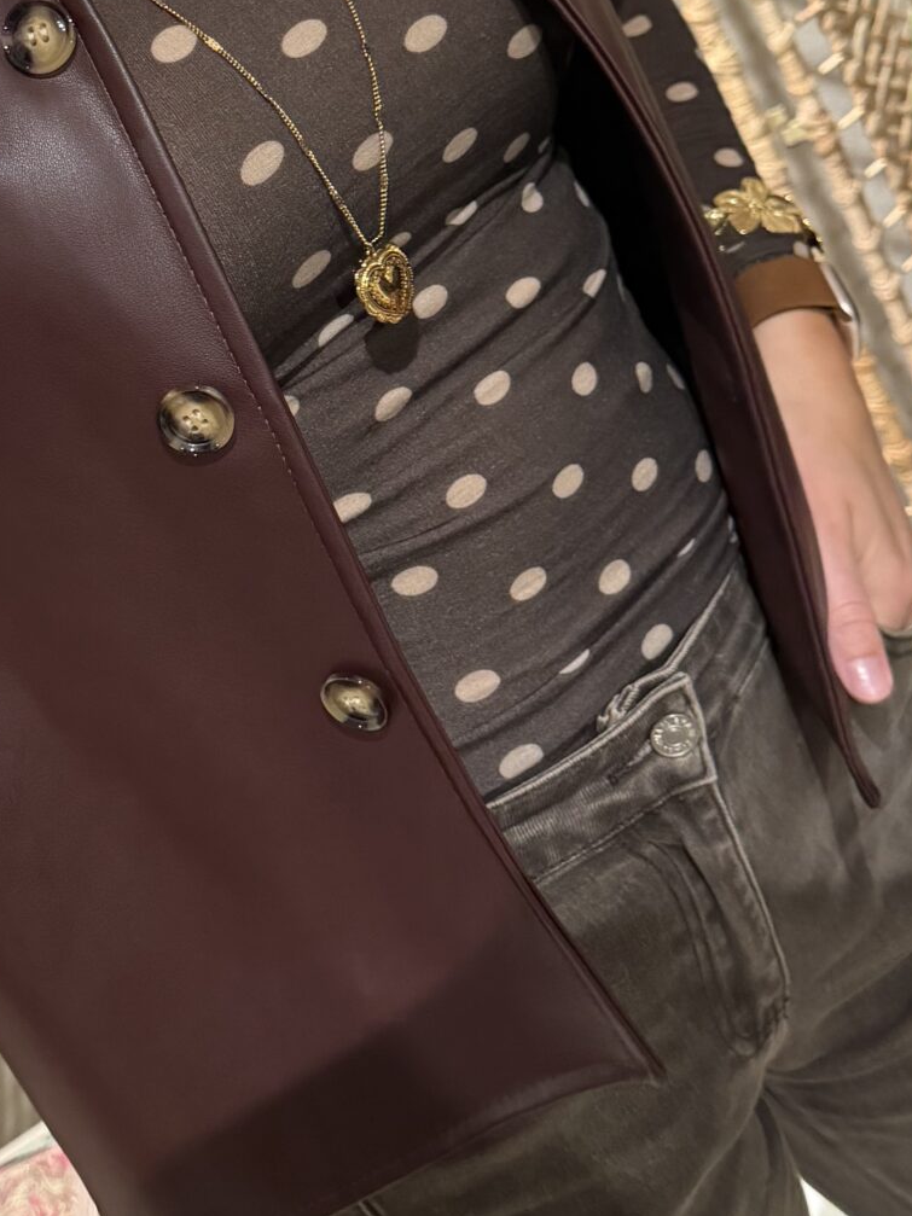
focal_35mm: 61
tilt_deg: -43.2
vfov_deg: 31.1
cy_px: 284
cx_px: 330
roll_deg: +24.4
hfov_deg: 23.9
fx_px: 2143
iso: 1600
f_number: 1.78
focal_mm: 6.76
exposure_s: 1/25
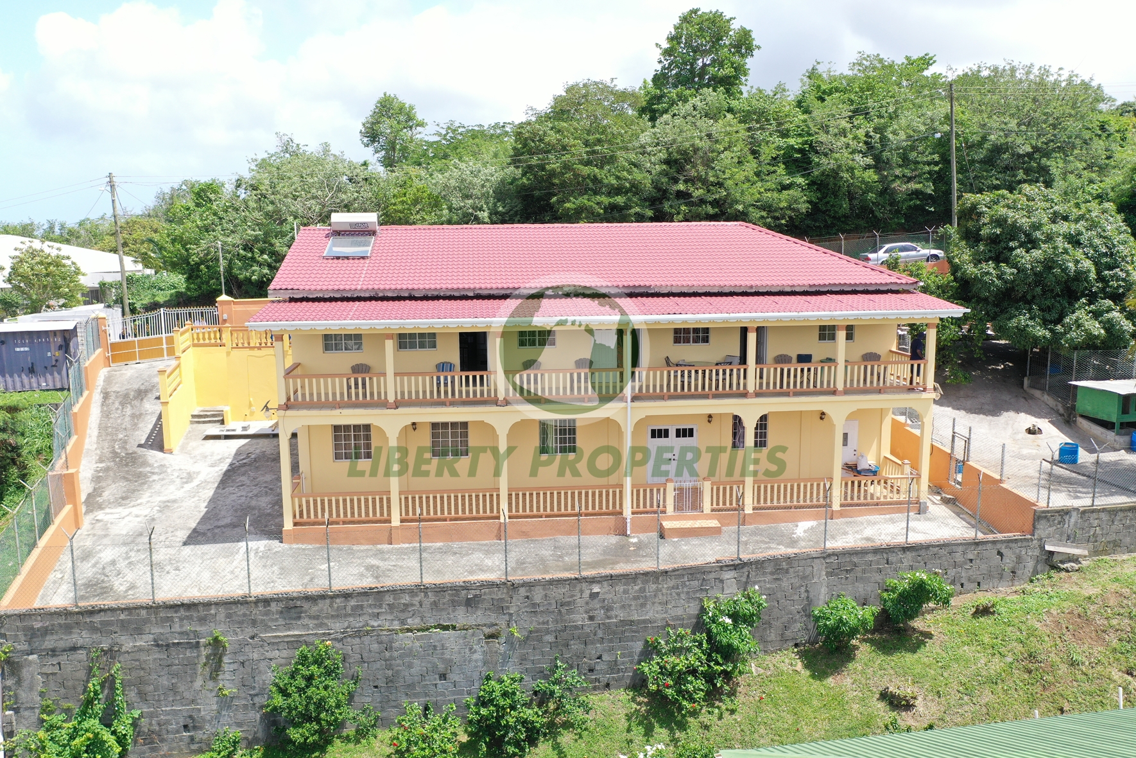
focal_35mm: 28
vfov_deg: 46.4
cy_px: 379
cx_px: 568
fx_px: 883
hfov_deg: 65.5
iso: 100
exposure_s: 1/30
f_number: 3.2
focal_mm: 10.26
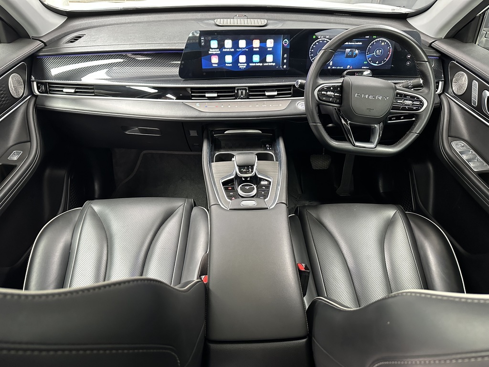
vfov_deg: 56.8
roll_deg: -1.6
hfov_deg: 71.6
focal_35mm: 24
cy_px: 184
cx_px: 244
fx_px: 339
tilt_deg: -37.3
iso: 500
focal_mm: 6.86
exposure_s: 1/60
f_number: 1.78
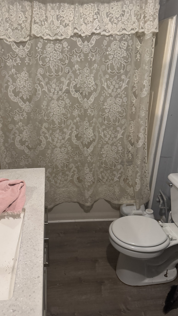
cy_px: 153
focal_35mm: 27
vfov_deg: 69.8
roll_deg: -1.0
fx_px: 227
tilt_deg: -23.2
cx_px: 70
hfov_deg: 42.7
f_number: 1.78
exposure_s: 1/60
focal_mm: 6.76
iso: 800
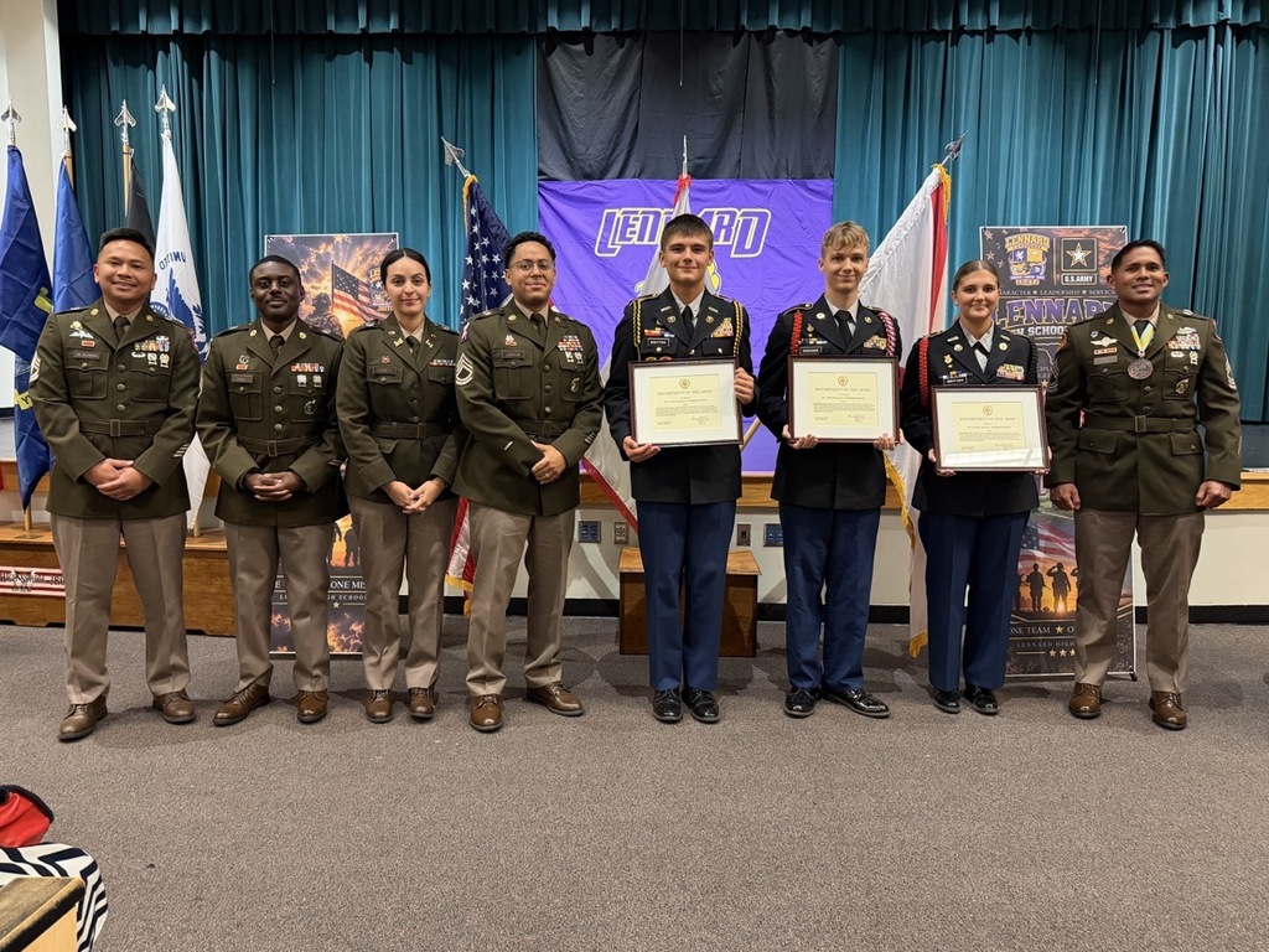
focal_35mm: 24
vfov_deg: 56.8
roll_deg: -0.4
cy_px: 476
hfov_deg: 71.6
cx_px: 634
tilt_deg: -6.7
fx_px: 880
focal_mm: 6.76
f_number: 1.78
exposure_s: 1/60
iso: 640
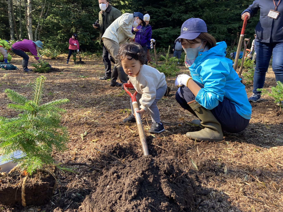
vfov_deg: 49.7
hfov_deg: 63.4
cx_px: 142
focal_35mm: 28
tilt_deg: -16.4
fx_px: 229
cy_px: 106
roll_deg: -1.8
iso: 25
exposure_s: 1/121
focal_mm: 3.99
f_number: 1.8
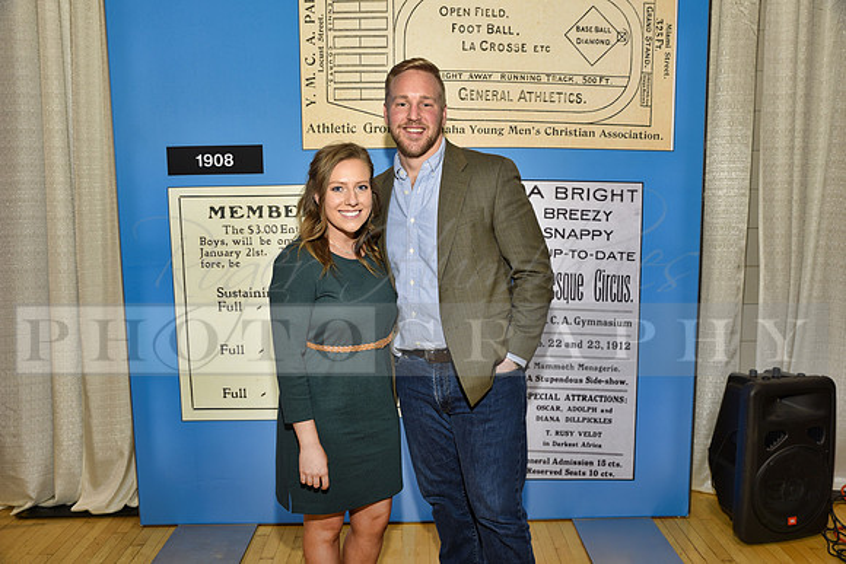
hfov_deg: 60.3
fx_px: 729
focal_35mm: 31
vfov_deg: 42.3
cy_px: 282
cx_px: 423
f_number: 5
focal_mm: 31
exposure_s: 1/60
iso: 200
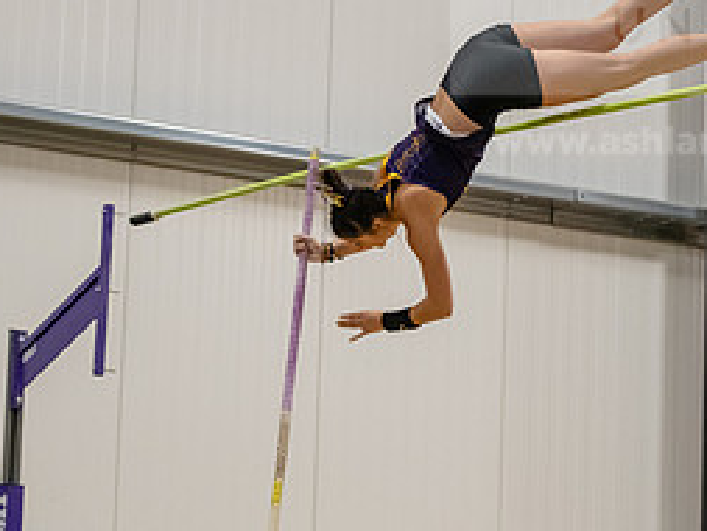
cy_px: 200
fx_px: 3699
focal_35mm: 181
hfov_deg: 10.9
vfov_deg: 8.2
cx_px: 366
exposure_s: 1/800
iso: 5000
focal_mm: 82
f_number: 2.8
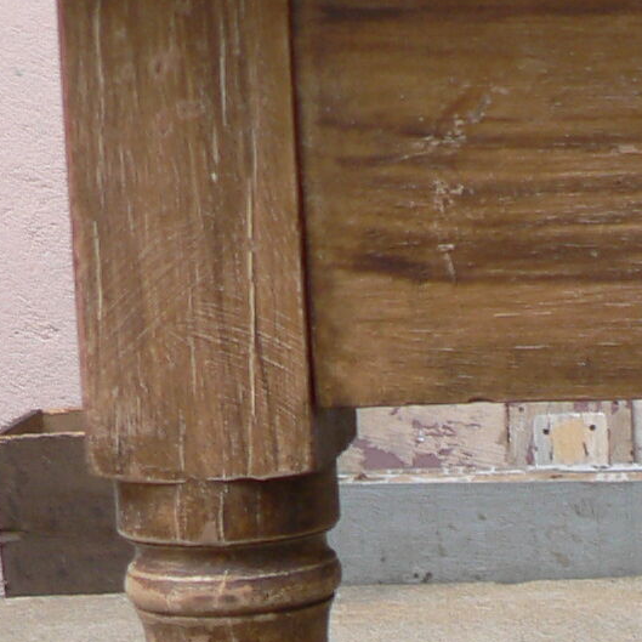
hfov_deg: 10.9
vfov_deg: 11.0
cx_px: 943
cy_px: 910
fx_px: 3231
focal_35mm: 154
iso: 80
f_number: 2.8
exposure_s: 1/125
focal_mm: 6
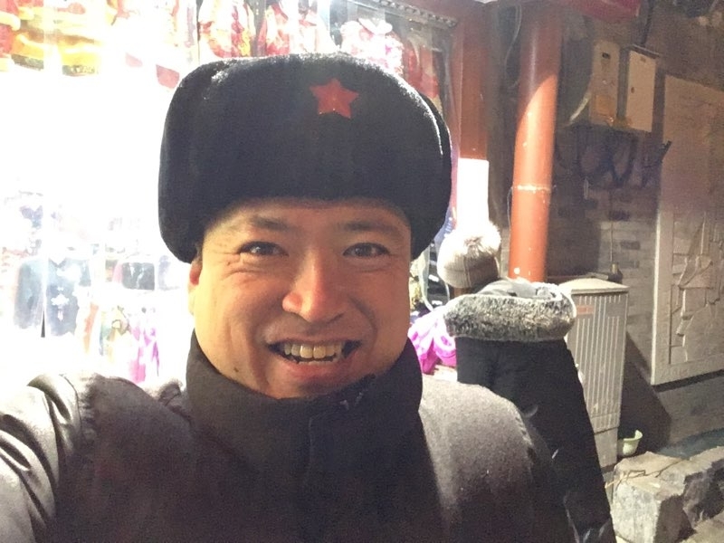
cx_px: 362
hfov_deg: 58.4
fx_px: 648
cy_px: 272
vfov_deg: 45.4
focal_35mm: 31
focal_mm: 2.15
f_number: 2.4
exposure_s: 1/17
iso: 800
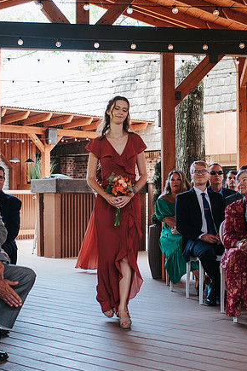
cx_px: 140
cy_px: 173
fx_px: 720
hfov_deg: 19.4
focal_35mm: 70
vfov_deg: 28.8
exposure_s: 1/125
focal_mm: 35
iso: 200
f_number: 3.2
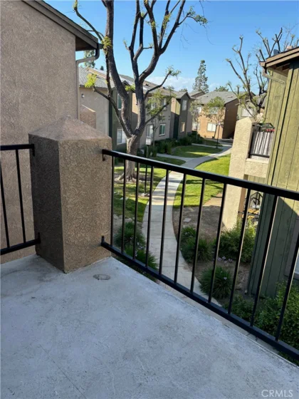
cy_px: 200
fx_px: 299
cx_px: 150
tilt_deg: -17.3
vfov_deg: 67.3
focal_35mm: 26
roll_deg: -4.6
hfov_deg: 53.1
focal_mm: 5.96
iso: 50
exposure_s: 1/1103
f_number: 1.6
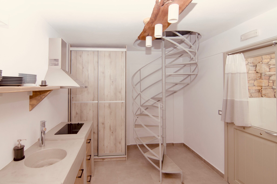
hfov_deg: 95.0
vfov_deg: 72.0
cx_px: 138
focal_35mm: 16
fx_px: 127
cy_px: 92
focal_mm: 11
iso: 100
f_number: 7.1
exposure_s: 1/160
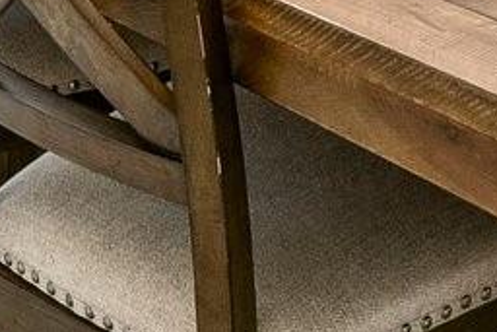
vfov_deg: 8.9
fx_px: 1768
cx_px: 291
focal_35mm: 128
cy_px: -632
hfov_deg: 16.0
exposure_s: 1/20
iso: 100
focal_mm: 16
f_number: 8
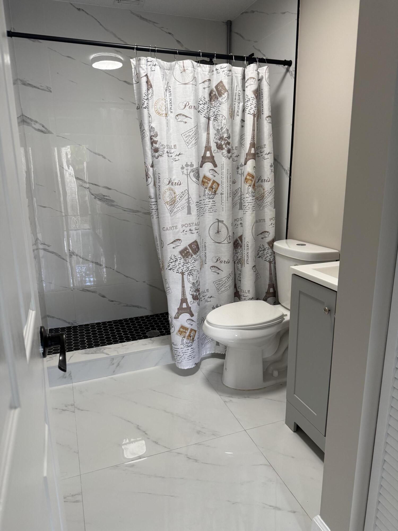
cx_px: 199
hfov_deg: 56.8
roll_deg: +1.2
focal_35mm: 24
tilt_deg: -12.9
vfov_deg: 71.6
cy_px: 266
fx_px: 368
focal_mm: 6.76
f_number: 1.78
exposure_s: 1/120
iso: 200
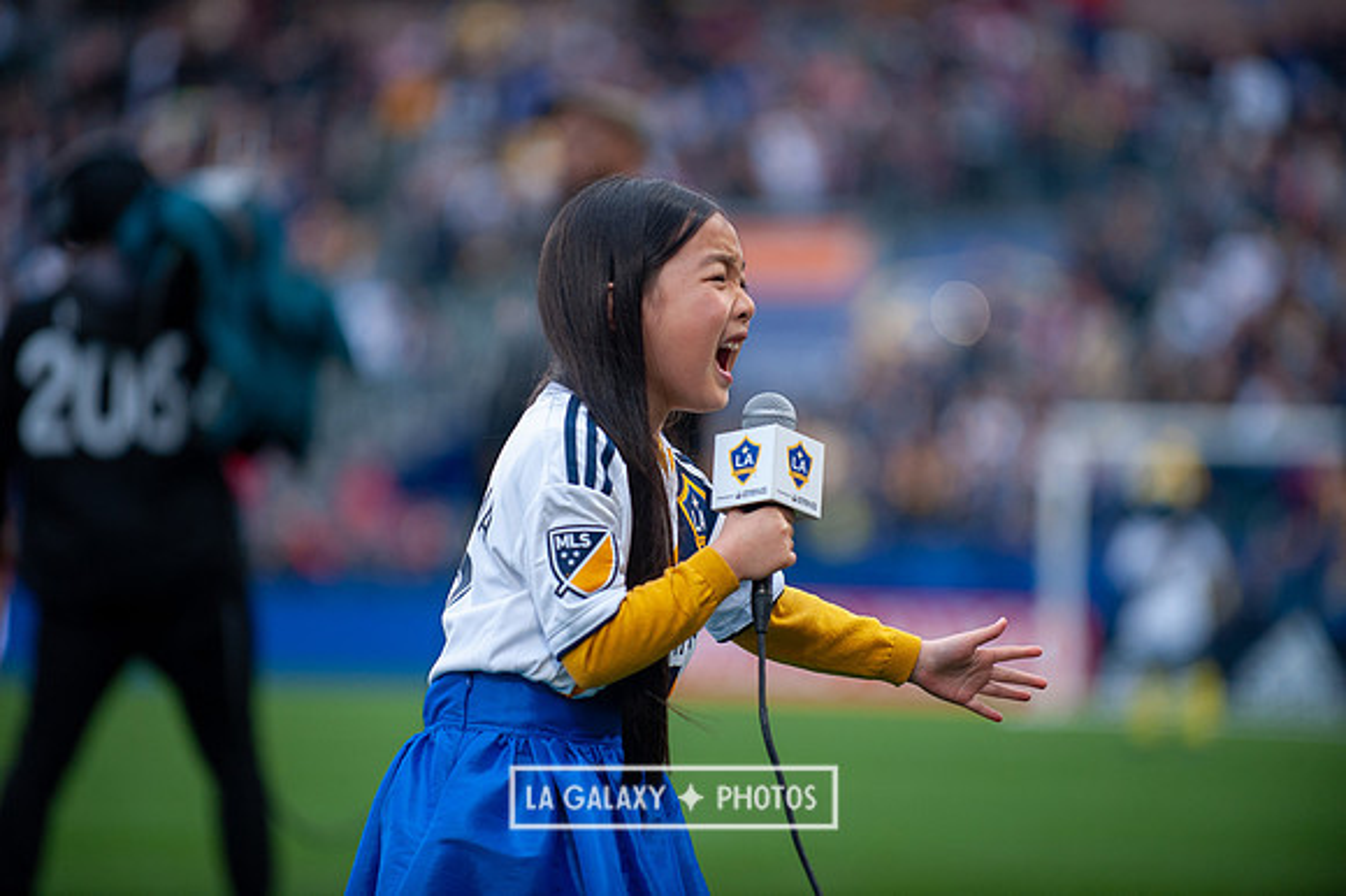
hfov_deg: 10.3
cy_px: 448
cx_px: 673
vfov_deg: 6.9
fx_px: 7473
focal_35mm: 200
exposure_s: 1/640
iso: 640
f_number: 2.8
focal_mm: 200
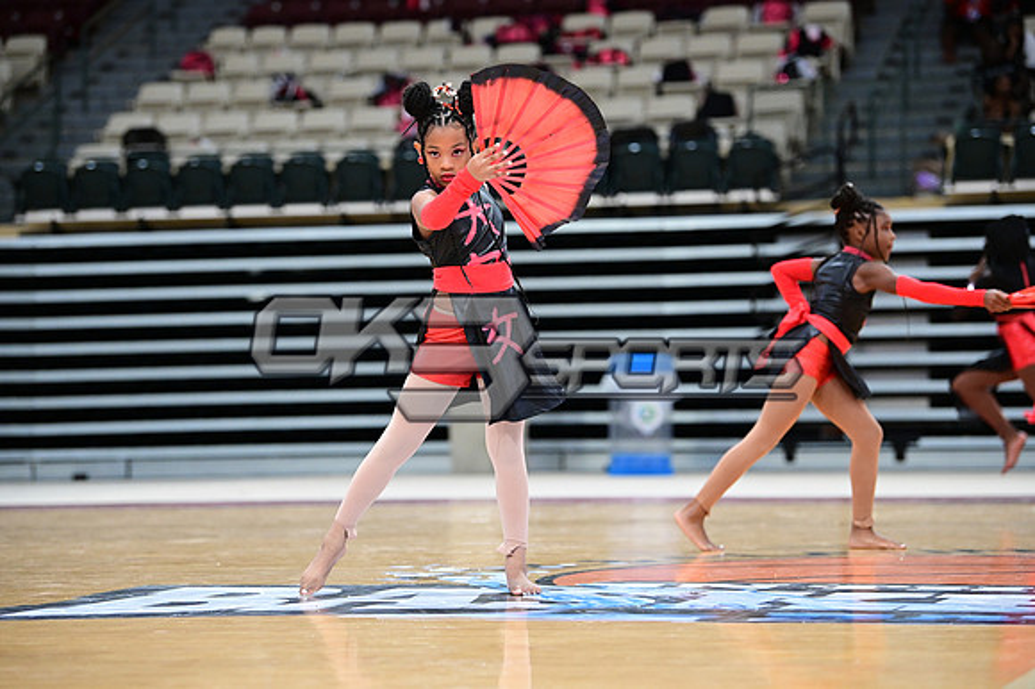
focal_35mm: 122
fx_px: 3505
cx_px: 518
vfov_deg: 11.2
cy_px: 344
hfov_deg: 16.8
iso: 6400
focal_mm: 122
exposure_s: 1/1000
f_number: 3.2
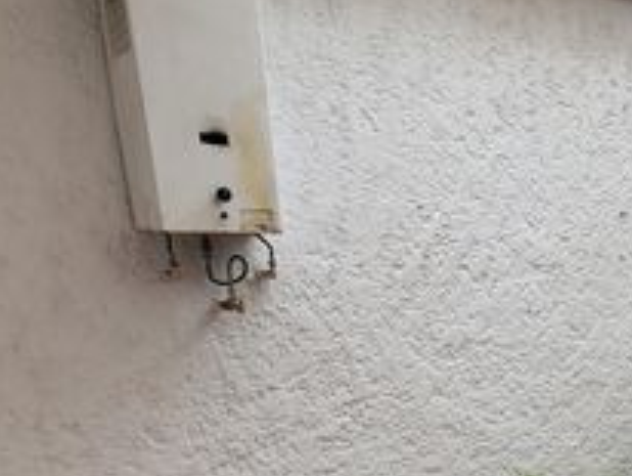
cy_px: 507
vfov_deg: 31.1
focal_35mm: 42
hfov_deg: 37.7
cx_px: 689
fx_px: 768
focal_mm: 2.2
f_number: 2.2
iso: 50
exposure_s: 1/131
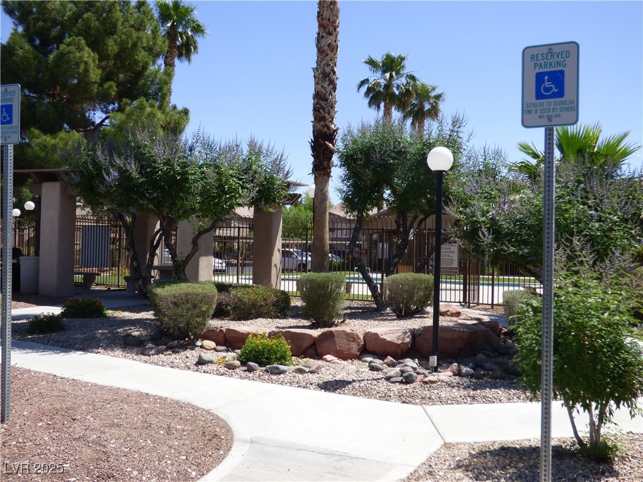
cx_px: 322
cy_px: 241
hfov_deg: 50.1
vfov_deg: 38.7
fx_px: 687
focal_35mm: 37
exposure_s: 1/1000
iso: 100
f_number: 3.5
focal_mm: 6.47
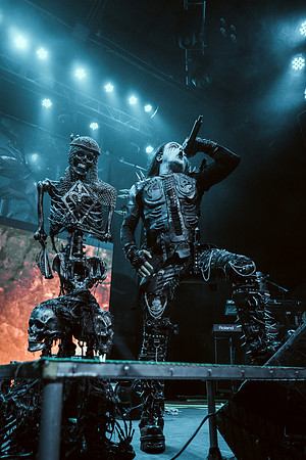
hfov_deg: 49.6
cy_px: 230
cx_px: 153
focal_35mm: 26
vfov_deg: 69.4
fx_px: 331
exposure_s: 1/250
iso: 800
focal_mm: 26
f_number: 4
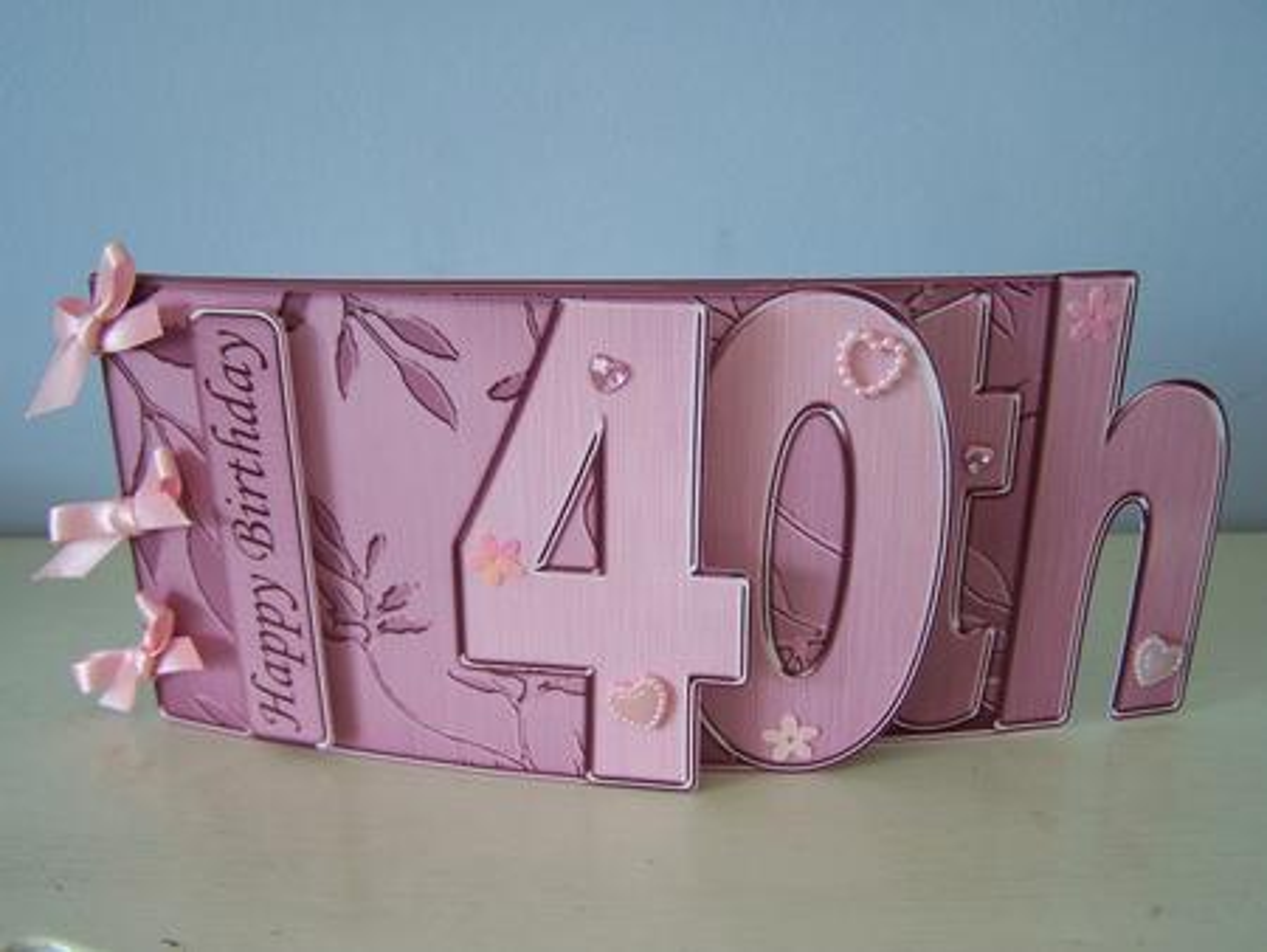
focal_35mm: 38
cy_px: 476
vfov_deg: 37.8
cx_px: 634
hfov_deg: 49.0
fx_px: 1392
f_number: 2.8
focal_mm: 6.3
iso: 100
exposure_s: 1/30
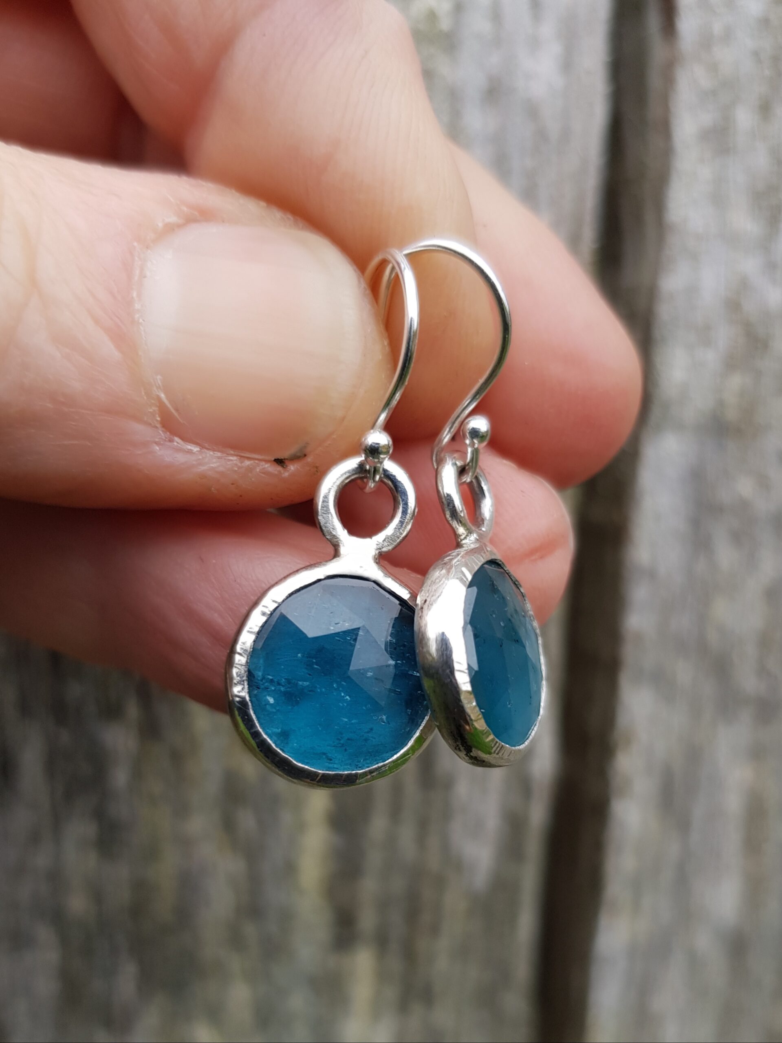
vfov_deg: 67.3
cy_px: 522
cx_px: 391
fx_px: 783
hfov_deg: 53.0
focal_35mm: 26
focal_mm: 4.3
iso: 64
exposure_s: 1/120
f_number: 1.7
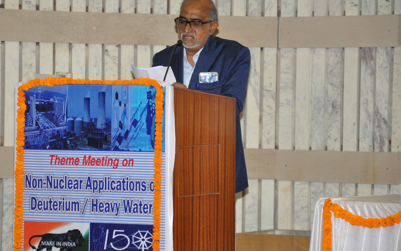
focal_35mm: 172
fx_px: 1880
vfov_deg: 7.6
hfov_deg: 12.2
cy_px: 119
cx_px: 177
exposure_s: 1/125
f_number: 6.3
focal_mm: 98
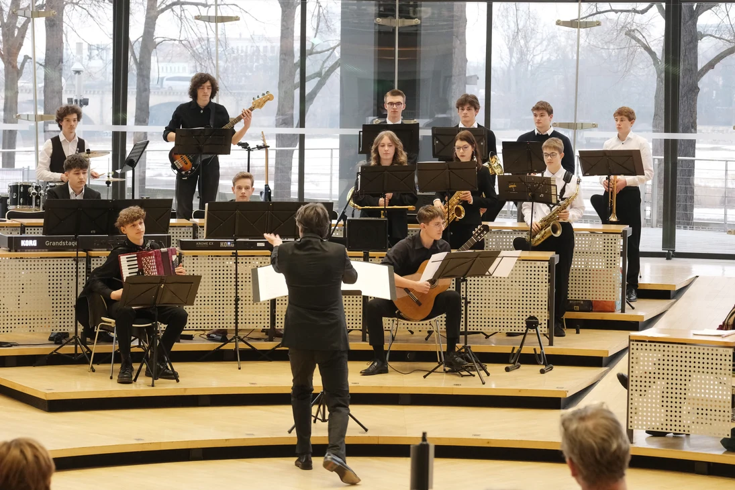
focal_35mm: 99
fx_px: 2021
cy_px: 245
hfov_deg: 20.6
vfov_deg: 13.8
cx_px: 368
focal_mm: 66
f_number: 5.6
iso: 2500
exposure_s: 1/60
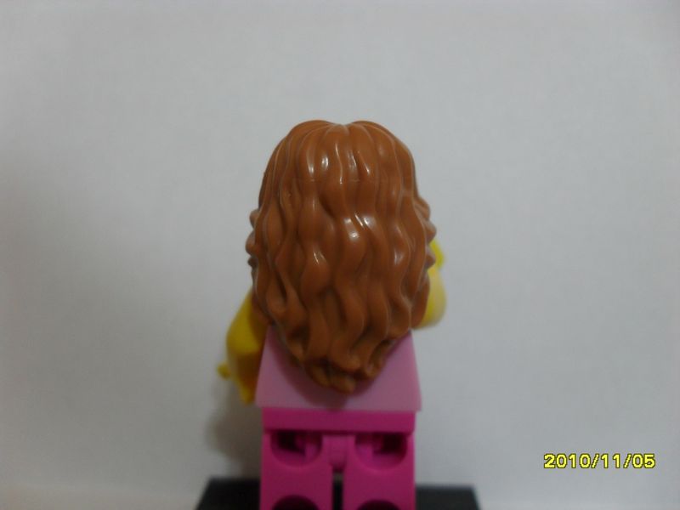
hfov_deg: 52.6
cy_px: 255
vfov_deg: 40.7
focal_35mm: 35
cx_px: 340
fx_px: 688
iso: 200
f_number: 2.8
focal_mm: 6.2
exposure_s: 1/20
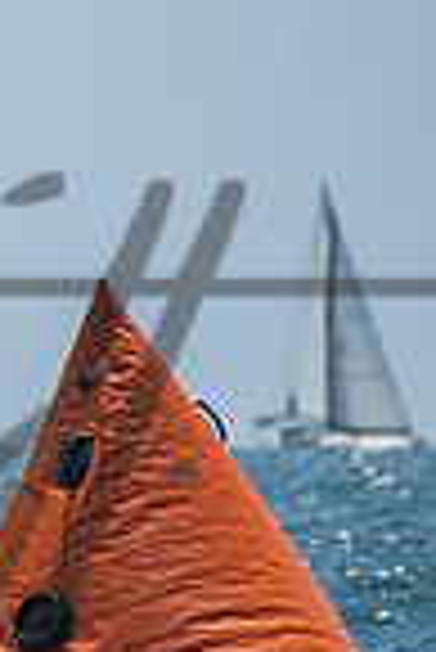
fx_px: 23957
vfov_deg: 1.6
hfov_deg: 1.0
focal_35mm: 1322
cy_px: 393
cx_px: -400
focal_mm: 220
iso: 200
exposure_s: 1/1250
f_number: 6.3
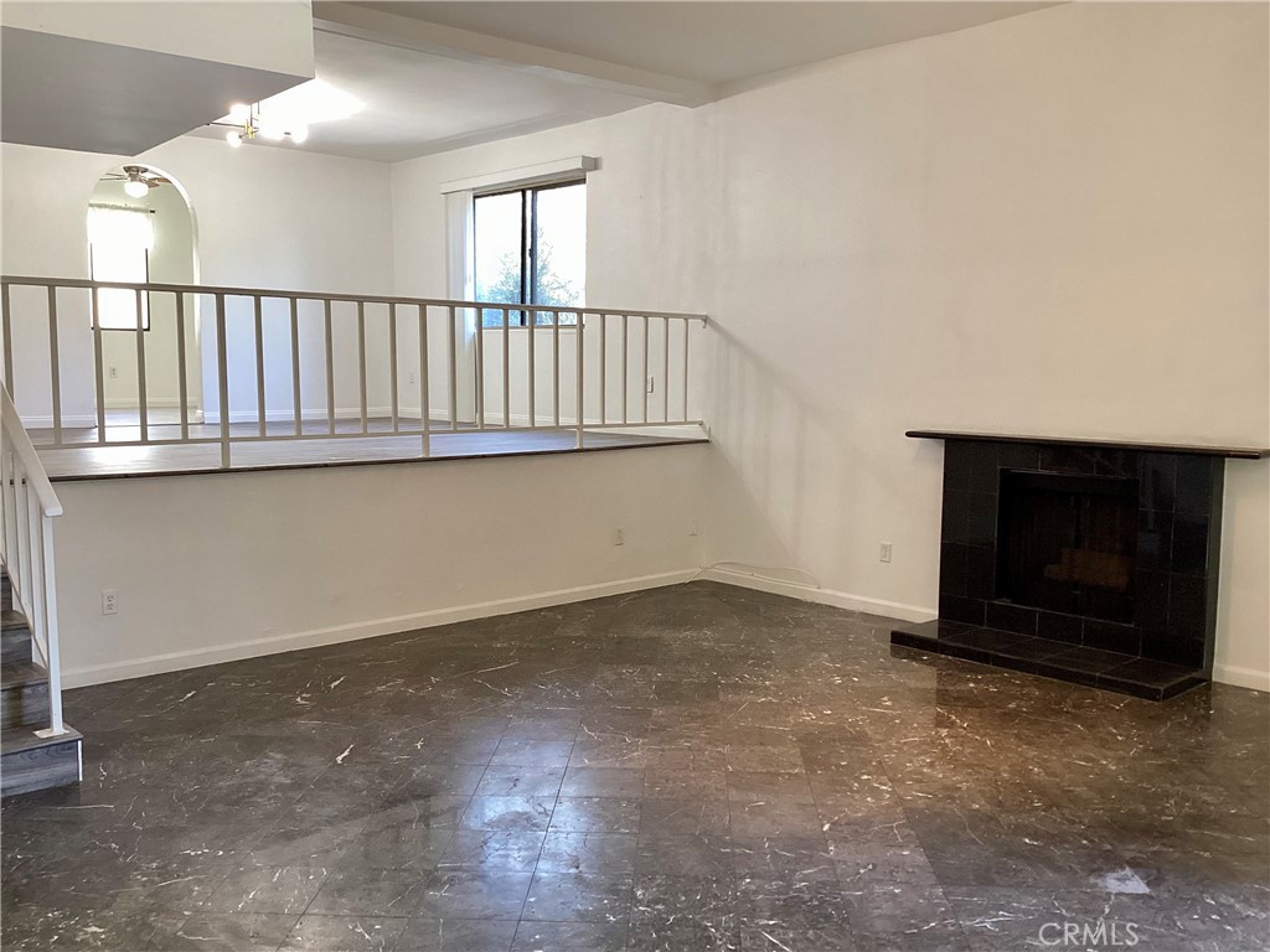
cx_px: 635
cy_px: 476
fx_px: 1137
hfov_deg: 58.4
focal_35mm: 31
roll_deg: -1.7
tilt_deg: -6.3
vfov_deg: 45.4
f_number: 2.4
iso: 125
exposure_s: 1/60
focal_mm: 3.3
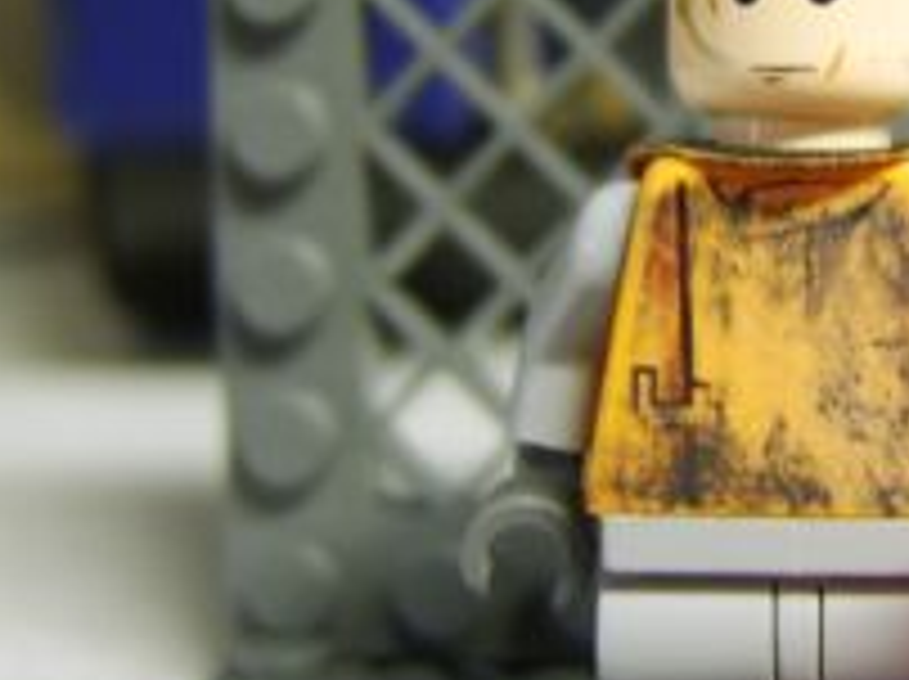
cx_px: 855
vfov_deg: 24.2
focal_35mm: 59
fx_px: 1547
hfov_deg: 30.9
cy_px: 99
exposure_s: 1/3
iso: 71
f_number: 2.7
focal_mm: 8.13
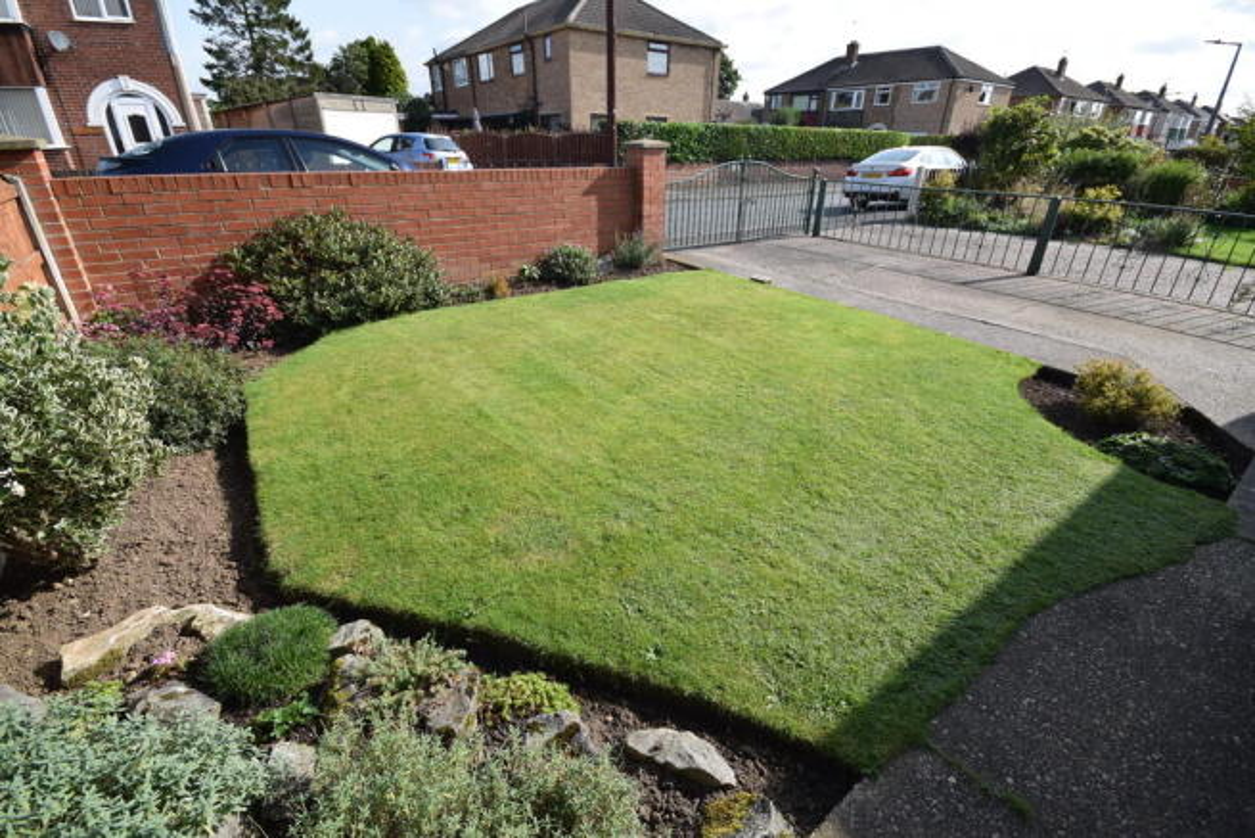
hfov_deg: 100.4
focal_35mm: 15
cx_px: 628
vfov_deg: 77.4
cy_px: 419
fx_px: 523
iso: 200
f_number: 8
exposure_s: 1/250
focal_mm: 10
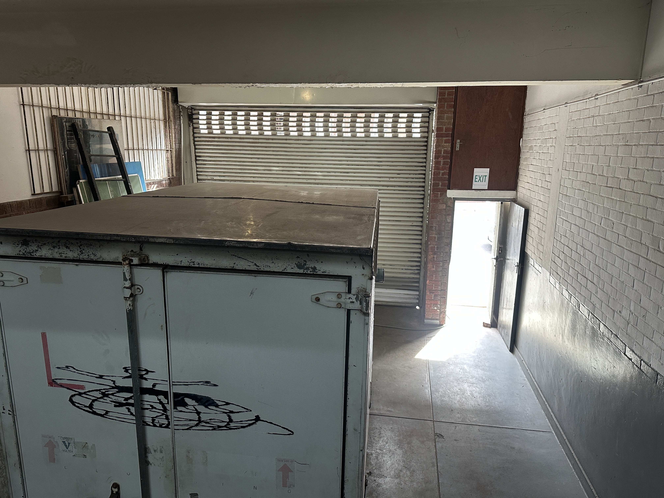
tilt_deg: -12.9
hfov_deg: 71.6
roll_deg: +0.1
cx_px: 332
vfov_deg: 56.8
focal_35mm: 24
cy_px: 249
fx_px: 460
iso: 250
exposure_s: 1/107
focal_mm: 6.86
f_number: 1.78
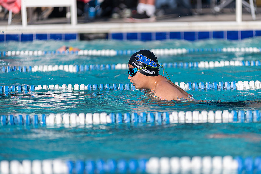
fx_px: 1612
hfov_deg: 9.3
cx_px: 139
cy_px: 88
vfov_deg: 6.2
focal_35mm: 222
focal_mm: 200
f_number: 2.8
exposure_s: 1/2000
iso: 50
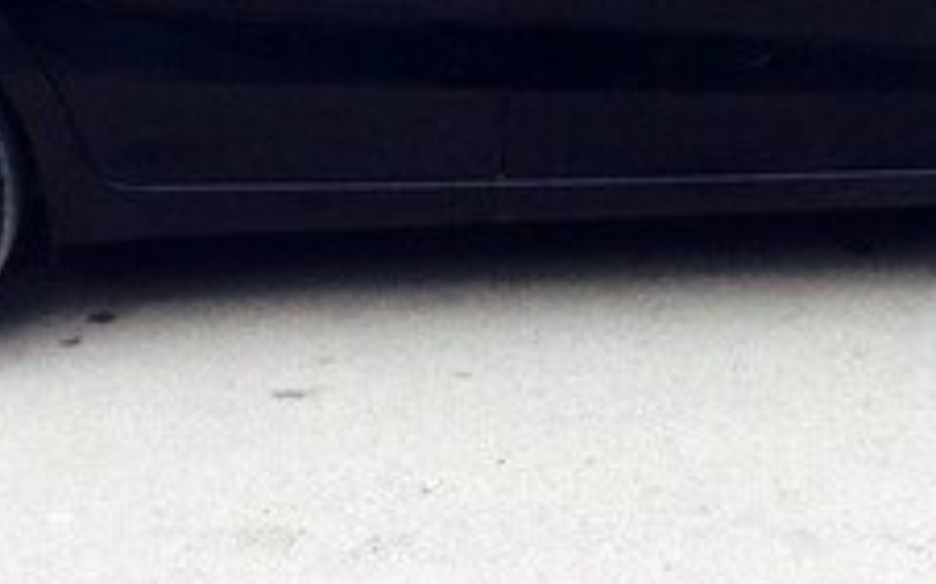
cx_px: 547
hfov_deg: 20.4
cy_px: -126
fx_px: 2601
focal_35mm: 102
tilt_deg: -11.0
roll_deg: -1.1
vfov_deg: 12.5
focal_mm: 4.12
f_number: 2.4
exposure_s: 1/60
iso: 50
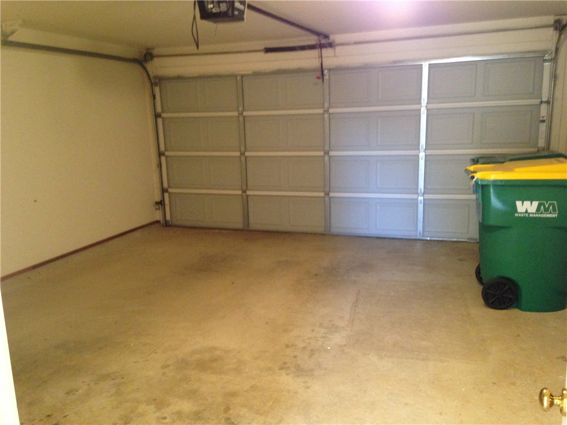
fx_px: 541
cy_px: 212
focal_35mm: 33
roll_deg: +2.3
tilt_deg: -10.6
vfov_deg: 42.9
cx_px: 284
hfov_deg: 55.4
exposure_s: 1/20
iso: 320
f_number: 2.4
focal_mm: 4.12
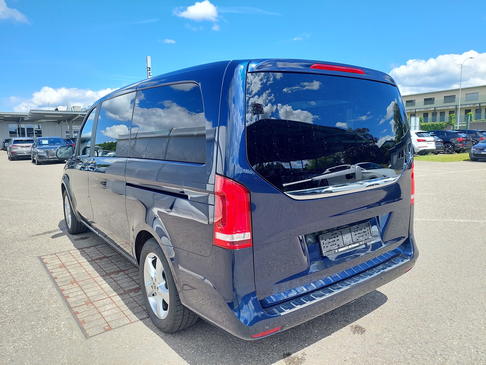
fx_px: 337
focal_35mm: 24
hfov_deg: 71.6
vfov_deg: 56.8
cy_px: 182
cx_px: 243
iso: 40
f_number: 1.8
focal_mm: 5.23
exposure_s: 1/611
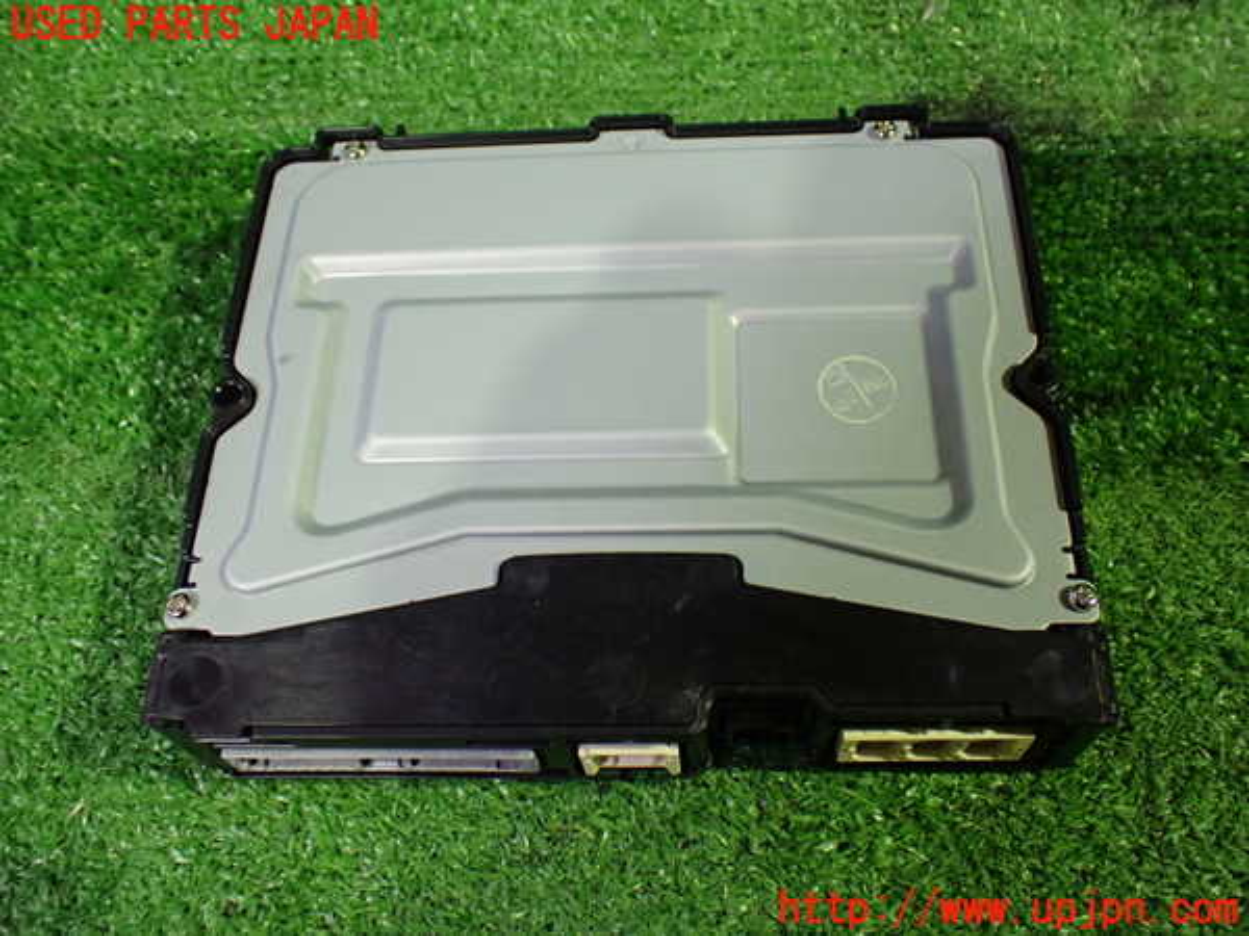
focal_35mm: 32
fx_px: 1155
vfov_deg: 44.2
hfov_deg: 56.8
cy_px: 468
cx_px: 624
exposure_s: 1/60
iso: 800
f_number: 2.4
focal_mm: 5.79
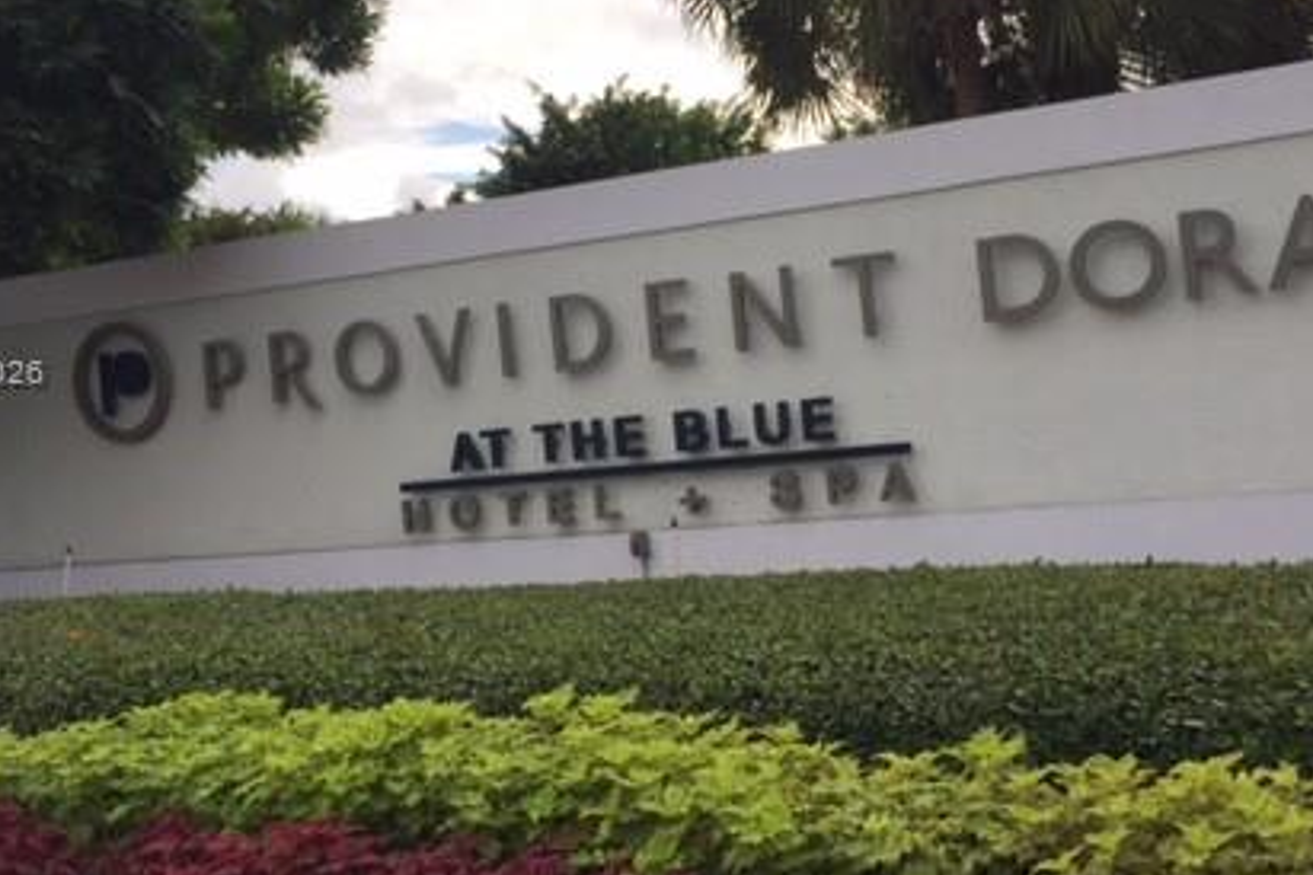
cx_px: 629
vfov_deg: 28.6
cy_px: 374
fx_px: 1714
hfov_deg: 41.9
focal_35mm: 47
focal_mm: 4.15
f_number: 2.2
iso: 32
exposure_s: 1/1041
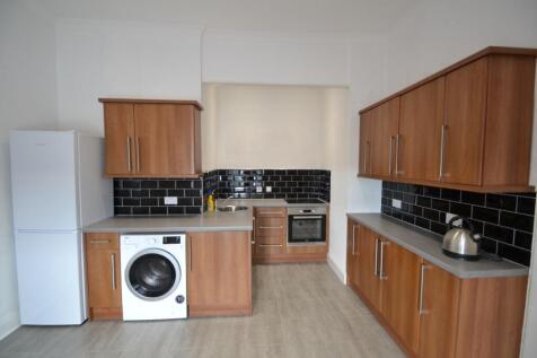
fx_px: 224
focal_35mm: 15
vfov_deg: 77.3
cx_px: 268
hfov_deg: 100.4
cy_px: 179
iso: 640
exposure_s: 1/60
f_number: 3.5
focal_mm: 10
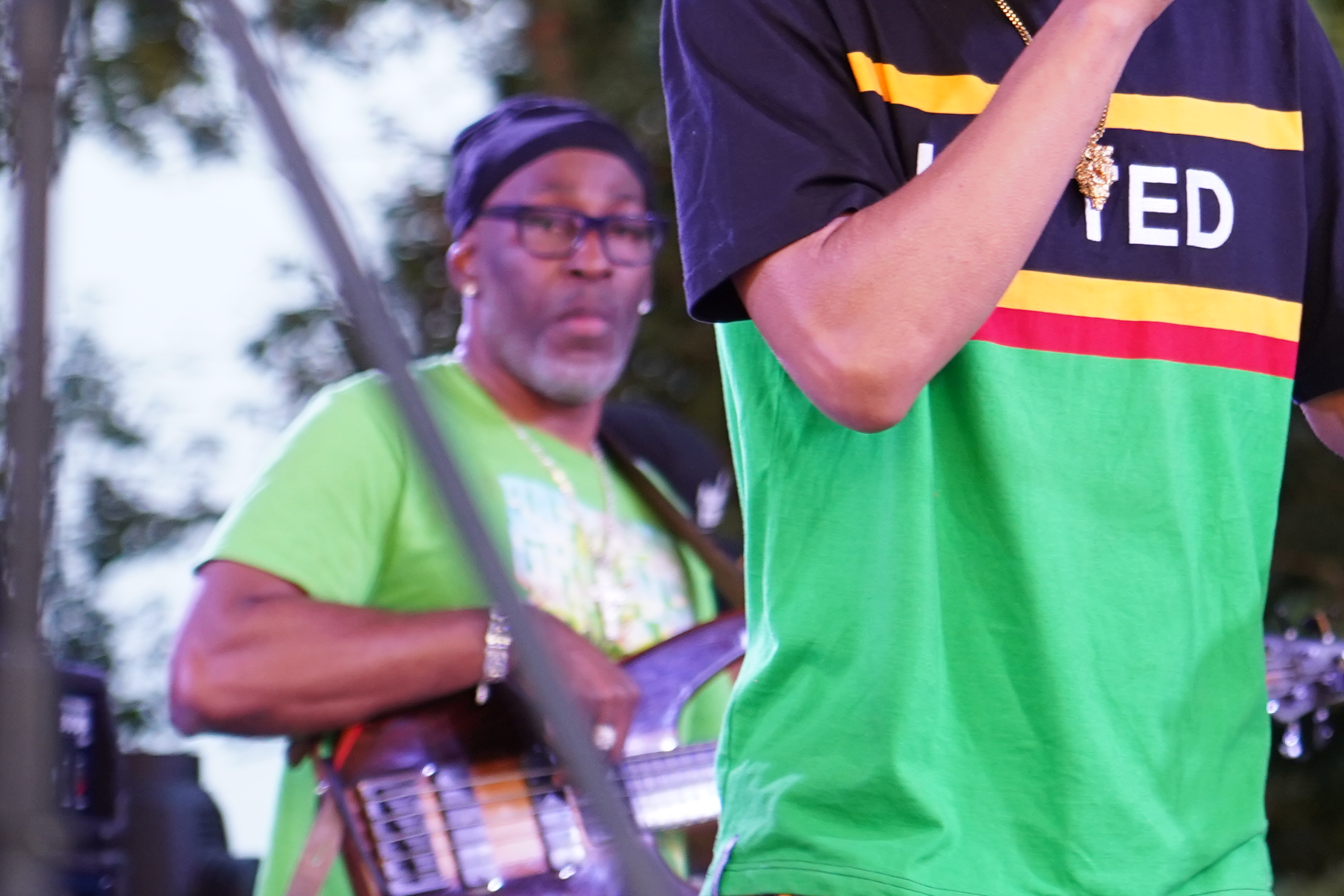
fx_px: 10603
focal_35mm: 284
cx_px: 1078
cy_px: -199
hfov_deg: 7.2
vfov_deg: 4.8
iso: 1000
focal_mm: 105
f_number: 4
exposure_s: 1/160
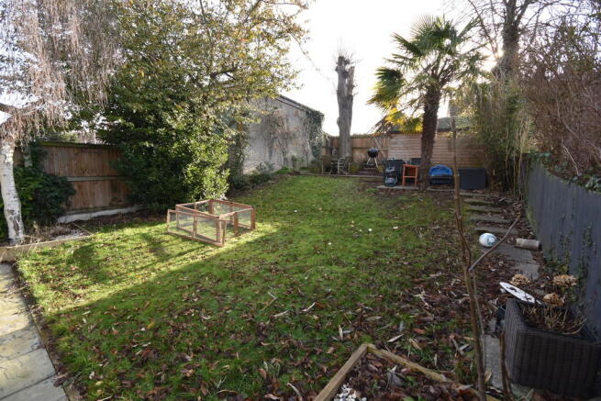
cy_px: 200
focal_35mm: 15
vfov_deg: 77.4
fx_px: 250
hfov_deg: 100.4
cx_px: 300
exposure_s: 1/125
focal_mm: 10
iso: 180
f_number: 5.6
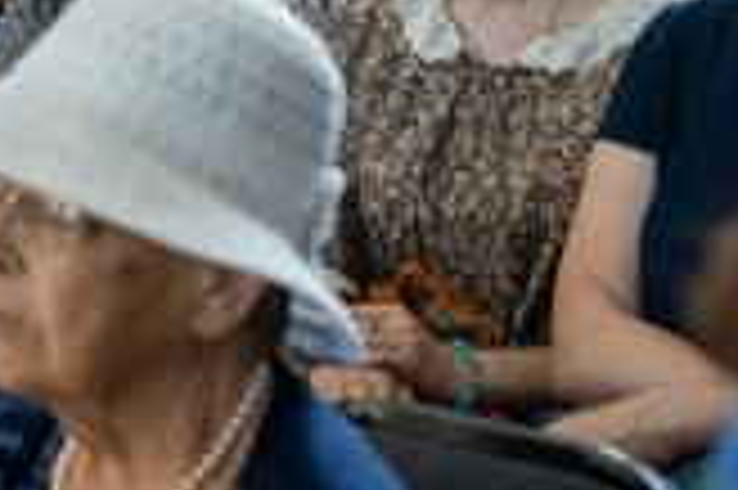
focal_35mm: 171
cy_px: 9
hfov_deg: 12.0
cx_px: 346
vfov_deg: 8.0
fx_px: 3502
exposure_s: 1/100
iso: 1000
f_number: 4
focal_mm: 70
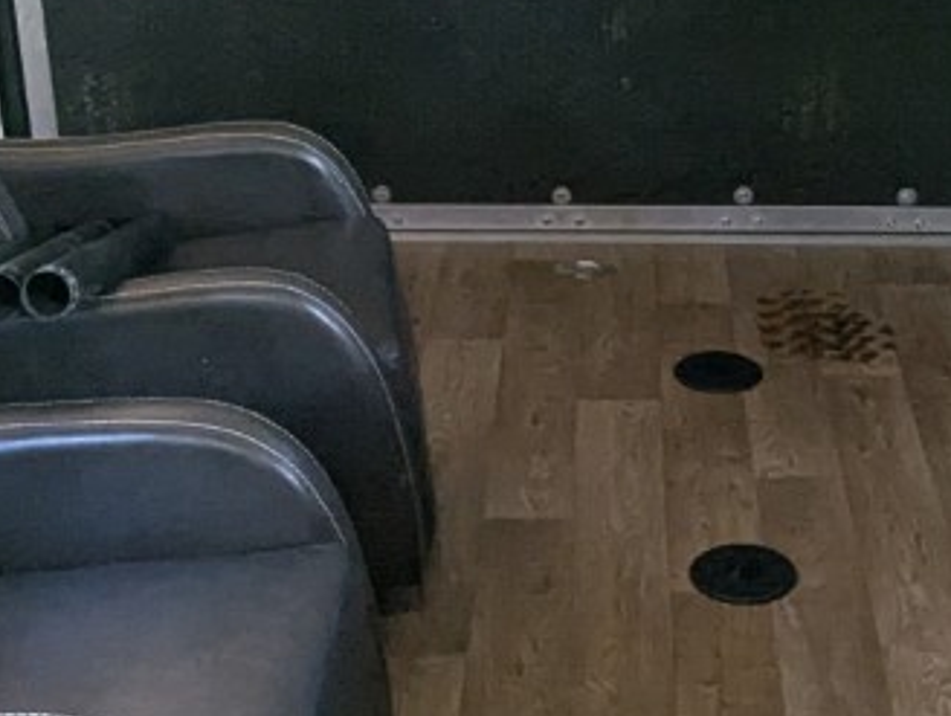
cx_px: 552
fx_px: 1871
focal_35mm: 68
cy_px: 371
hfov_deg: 28.5
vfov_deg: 21.7
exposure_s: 1/93.9
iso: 77
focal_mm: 2.35
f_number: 2.2
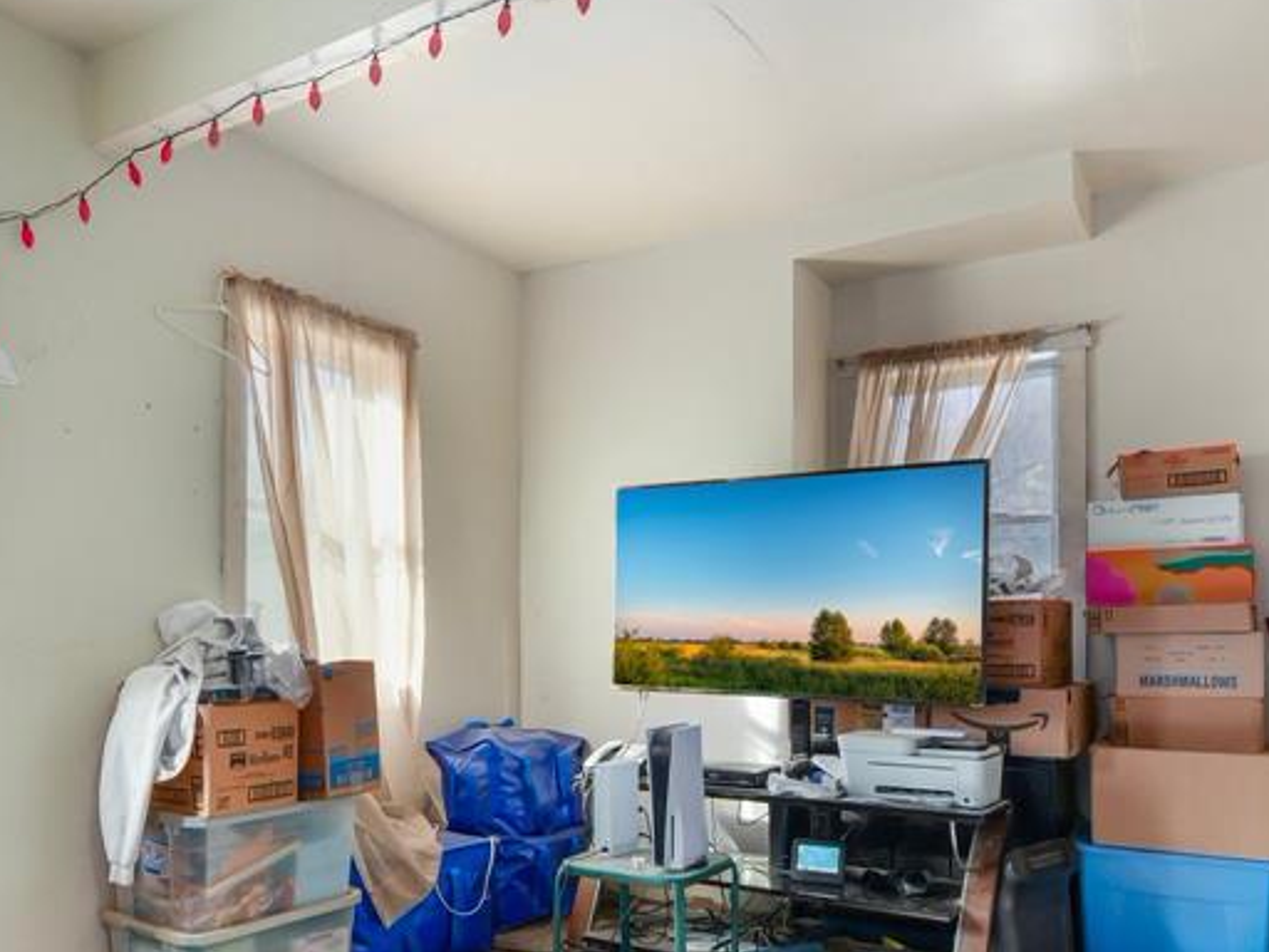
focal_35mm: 28
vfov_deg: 48.9
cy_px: 637
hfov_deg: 63.1
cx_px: 529
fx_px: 1026
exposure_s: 1/20
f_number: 4
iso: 800
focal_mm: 7
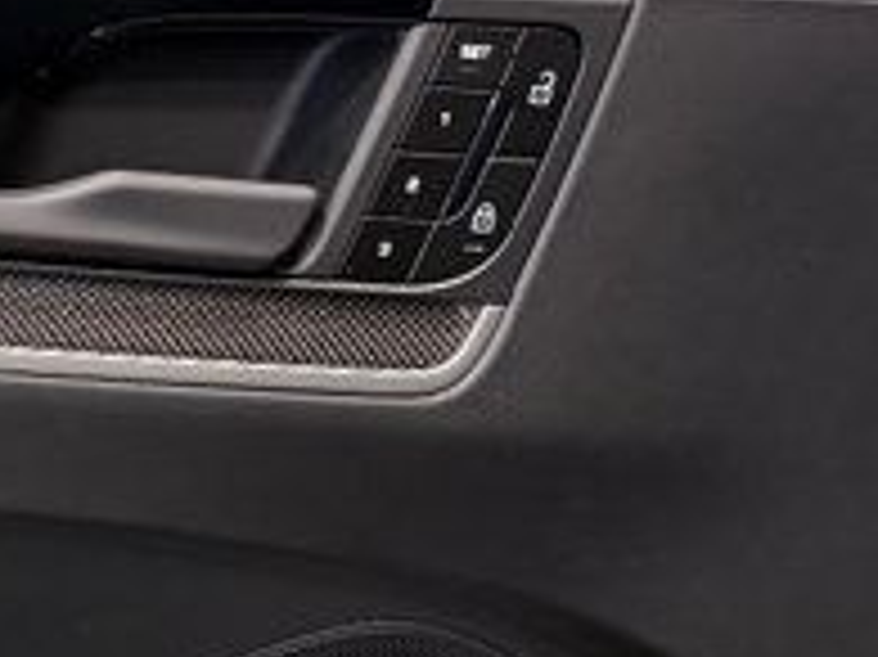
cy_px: 747
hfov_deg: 14.5
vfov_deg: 11.6
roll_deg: -0.9
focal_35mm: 126
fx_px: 3194
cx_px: -486
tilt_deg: -23.5
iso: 250
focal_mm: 6.76
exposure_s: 1/120
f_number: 1.78
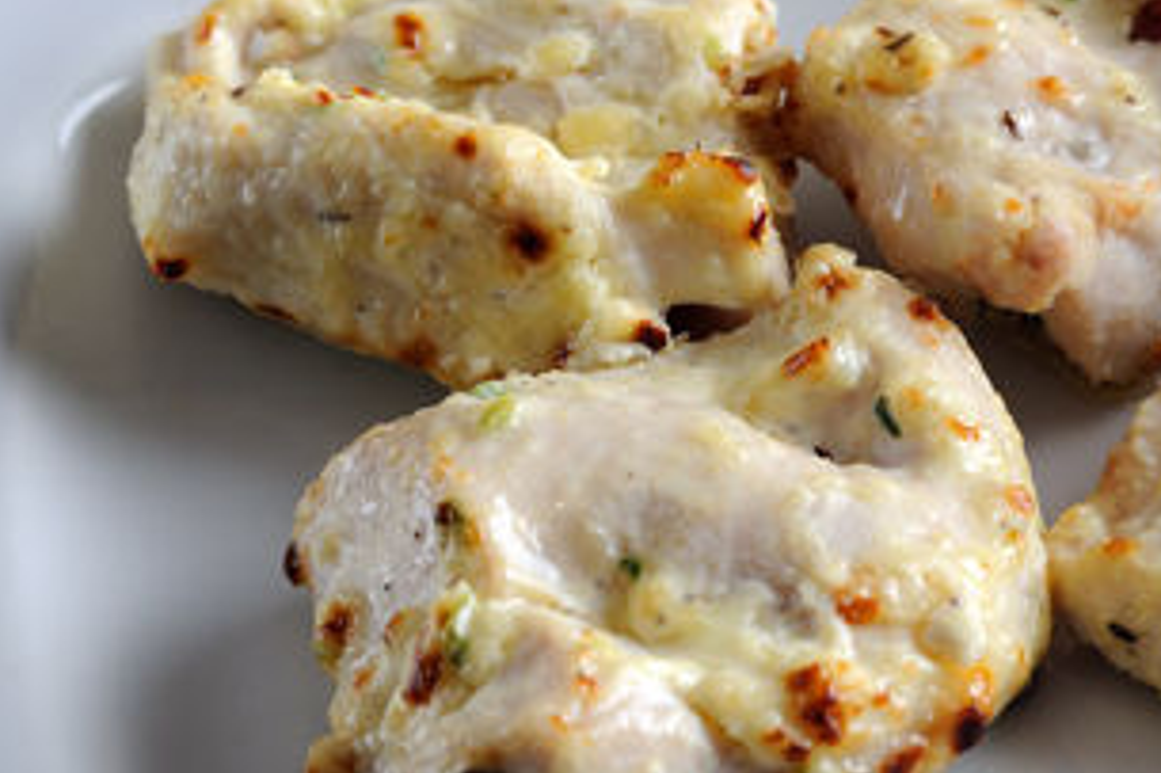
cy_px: 411
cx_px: 1054
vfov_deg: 10.9
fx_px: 4061
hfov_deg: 16.1
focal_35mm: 126
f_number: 9
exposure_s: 1/200
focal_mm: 50
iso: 400
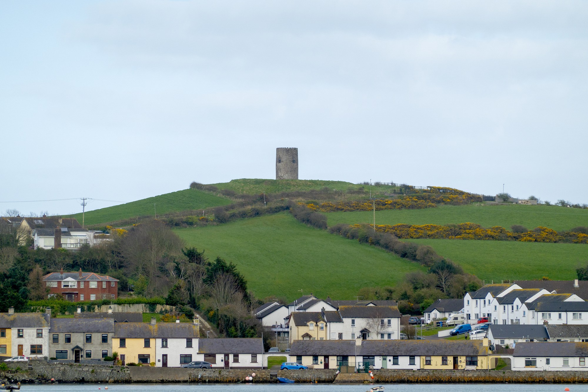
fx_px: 3266
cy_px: 196
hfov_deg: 10.3
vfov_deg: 6.9
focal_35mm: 200
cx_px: 294
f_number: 4.5
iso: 100
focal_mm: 72
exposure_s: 1/320
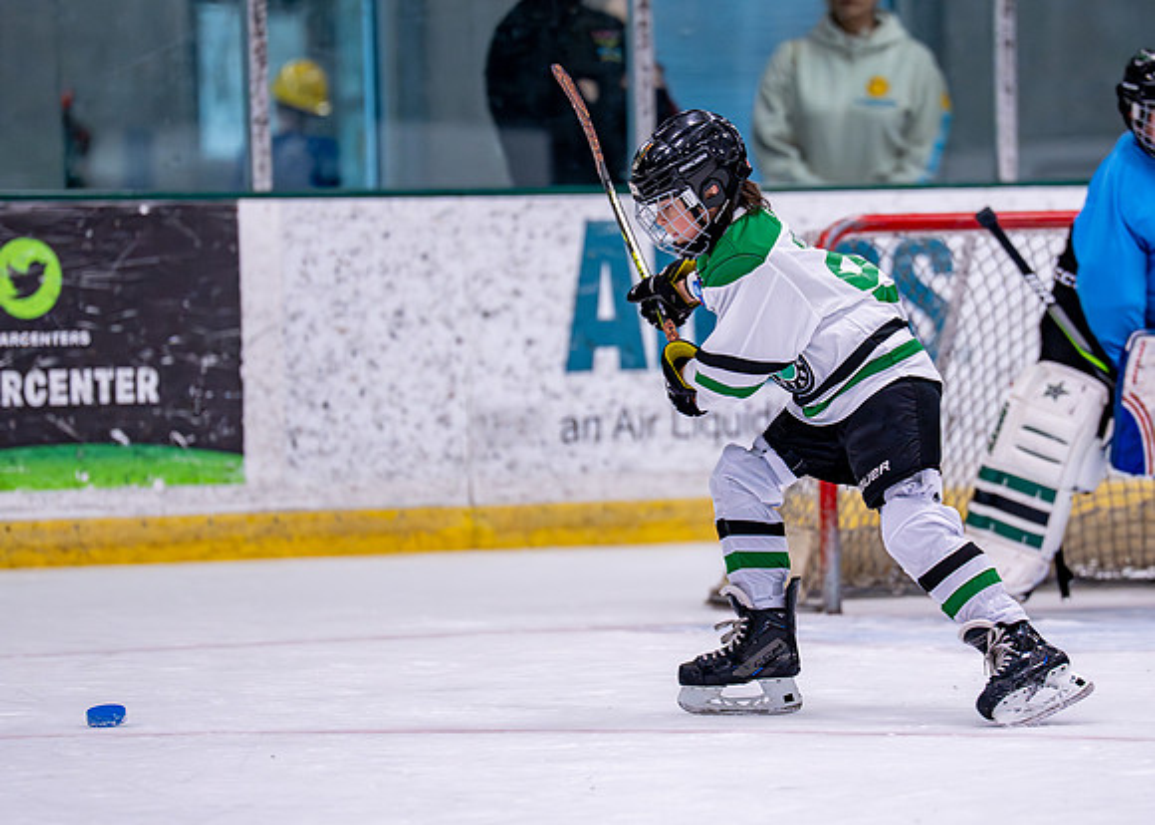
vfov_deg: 5.0
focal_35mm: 288
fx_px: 9452
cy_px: 429
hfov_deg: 7.0
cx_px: 734
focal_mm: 200
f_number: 2.8
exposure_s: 1/1250
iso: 2500
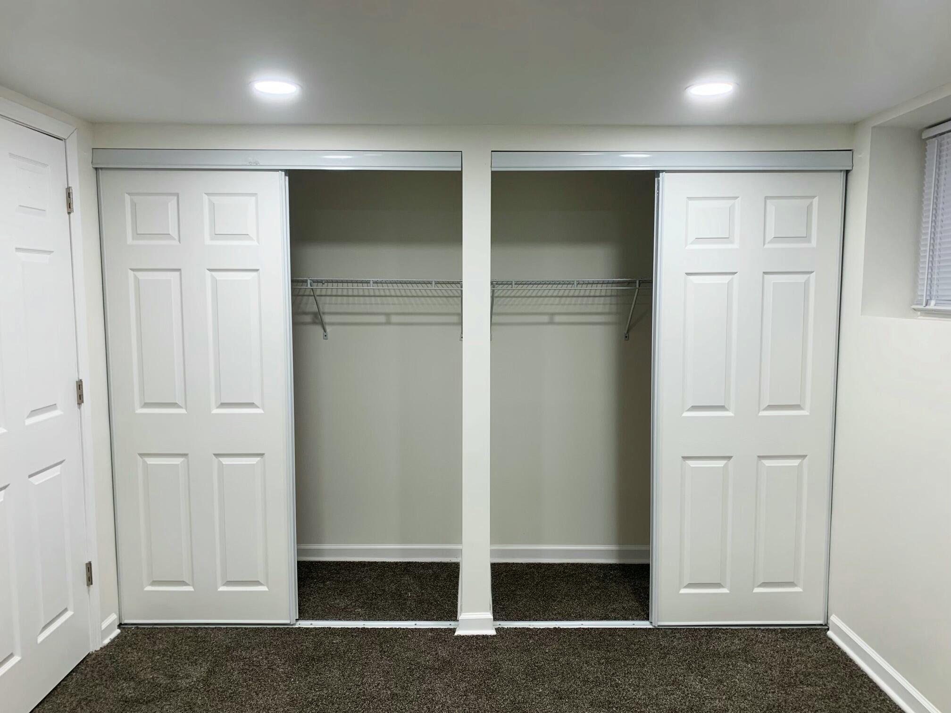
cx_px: 476
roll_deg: +0.3
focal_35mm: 26
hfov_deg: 67.3
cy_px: 356
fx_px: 714
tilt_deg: -6.1
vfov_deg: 53.1
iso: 100
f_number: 1.8
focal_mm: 4.25
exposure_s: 1/99
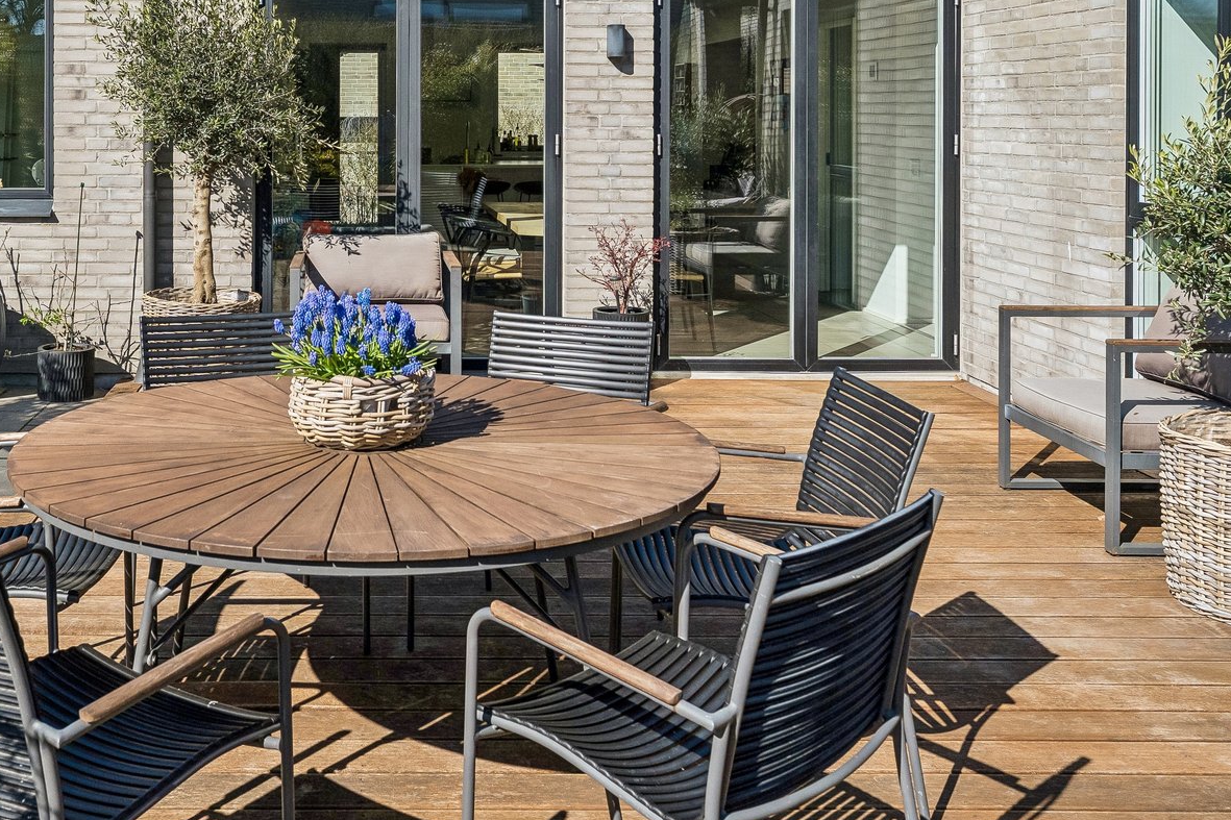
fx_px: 1299
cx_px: 349
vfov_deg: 33.6
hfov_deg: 49.2
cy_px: 121
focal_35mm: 38
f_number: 7.1
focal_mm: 22
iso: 800
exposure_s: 1/2500
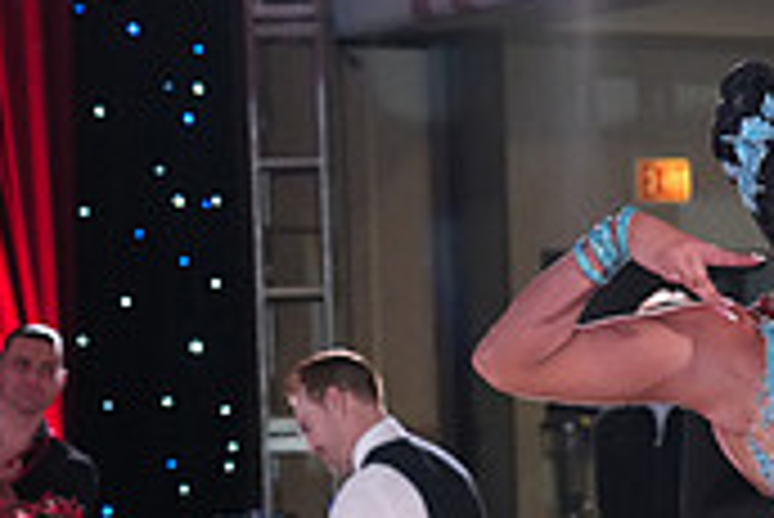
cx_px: 760
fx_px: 4712
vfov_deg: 6.2
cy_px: 777
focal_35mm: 219
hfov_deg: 9.3
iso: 4000
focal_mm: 65
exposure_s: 1/400
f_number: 4.5
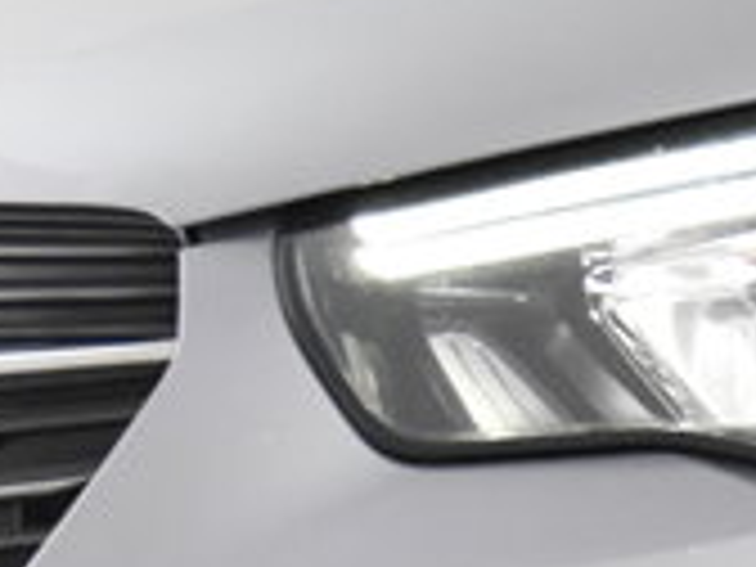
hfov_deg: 6.5
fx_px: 6530
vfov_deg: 4.9
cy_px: 1082
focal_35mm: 299
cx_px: 1408
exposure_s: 1/60
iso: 1600
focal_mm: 34
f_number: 5
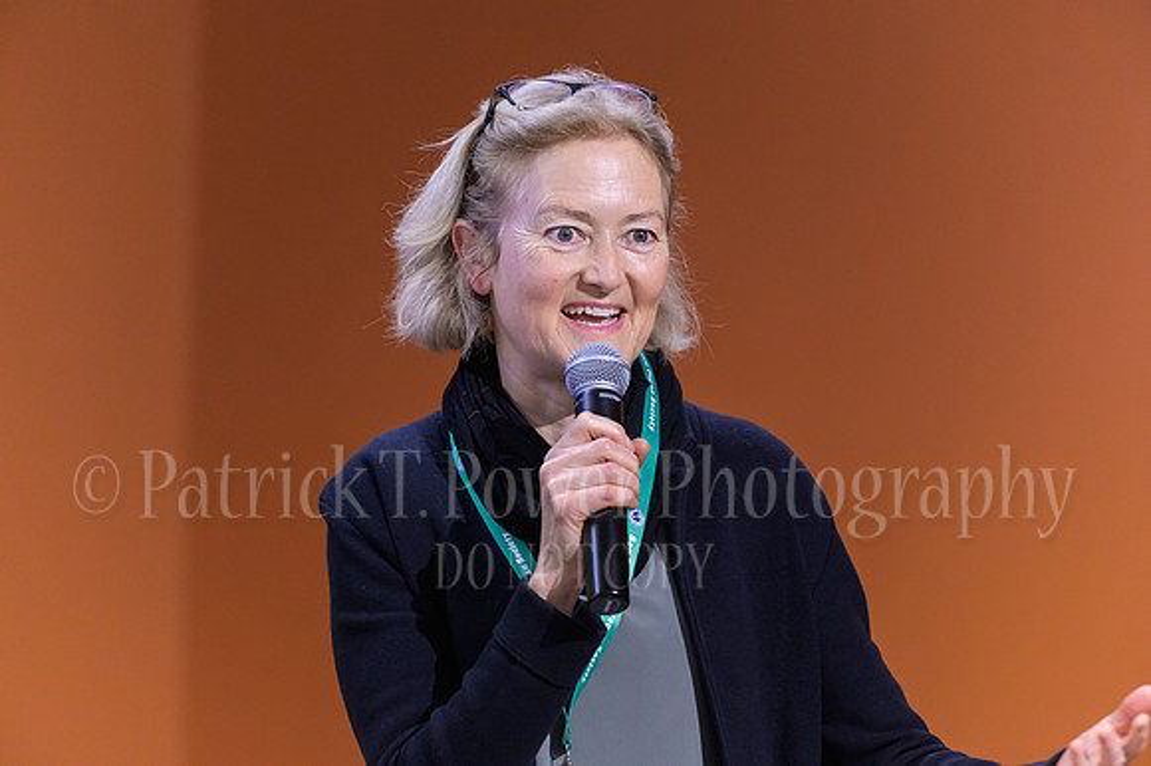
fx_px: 8947
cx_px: 576
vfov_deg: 4.9
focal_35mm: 280
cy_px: 383
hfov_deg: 7.4
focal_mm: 280
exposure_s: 1/320
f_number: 4
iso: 4000
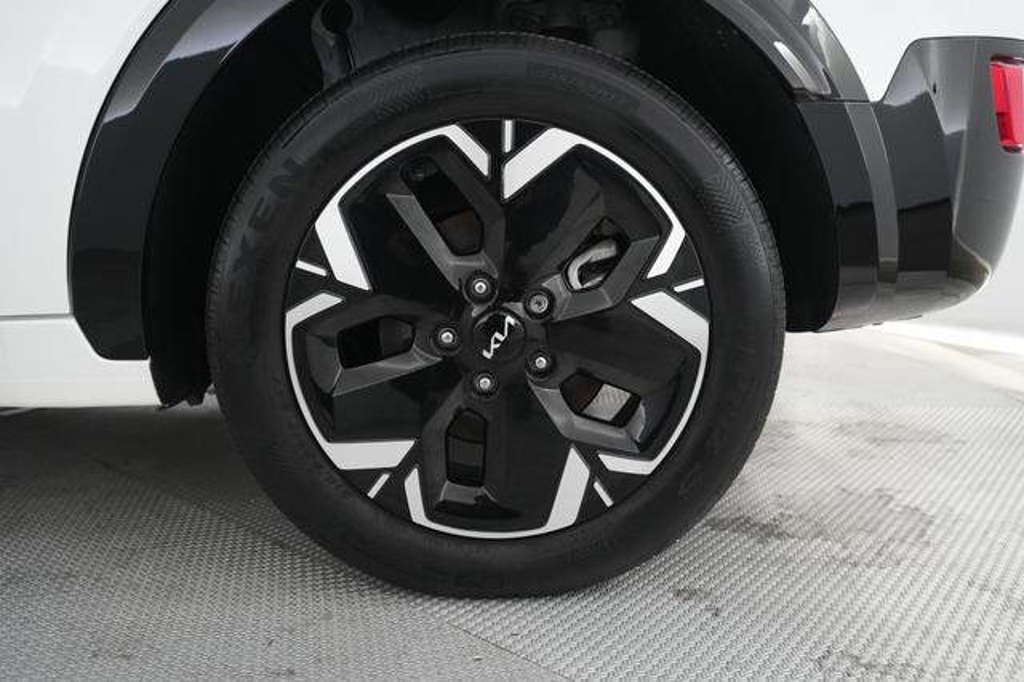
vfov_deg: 46.4
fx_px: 796
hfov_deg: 65.5
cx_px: 512
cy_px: 341
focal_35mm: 28
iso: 4000
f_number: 4
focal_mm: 28
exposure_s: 1/160
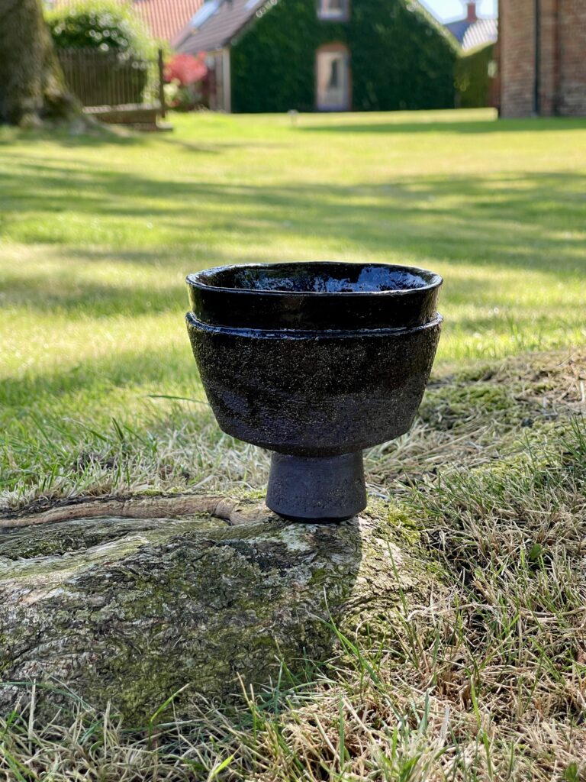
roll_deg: +0.6
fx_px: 1445
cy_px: 391
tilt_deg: -10.5
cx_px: 293
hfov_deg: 22.9
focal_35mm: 64
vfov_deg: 30.3
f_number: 2.2
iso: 20
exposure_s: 1/189
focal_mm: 7.5
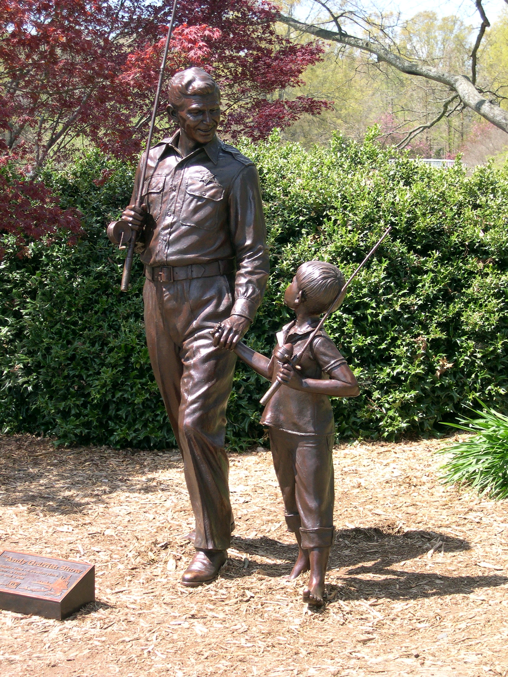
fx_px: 1604
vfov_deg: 23.8
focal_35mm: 82
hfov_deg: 18.0
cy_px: 338
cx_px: 254
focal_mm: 17.4
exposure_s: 1/173
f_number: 4.1
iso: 100
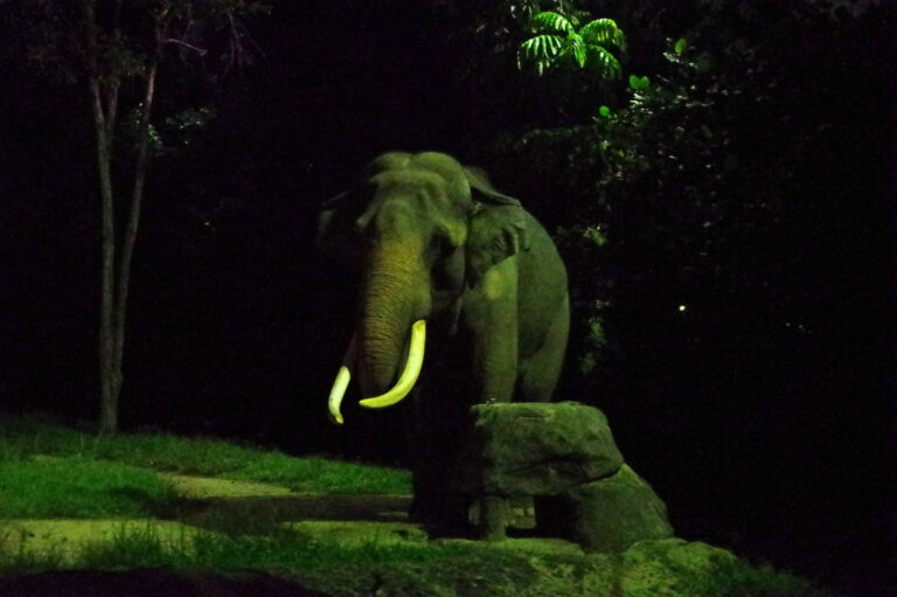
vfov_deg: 16.5
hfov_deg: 24.6
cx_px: 448
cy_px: 298
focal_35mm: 82
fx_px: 2054
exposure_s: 1/60
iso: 51200
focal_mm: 55
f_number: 4.5
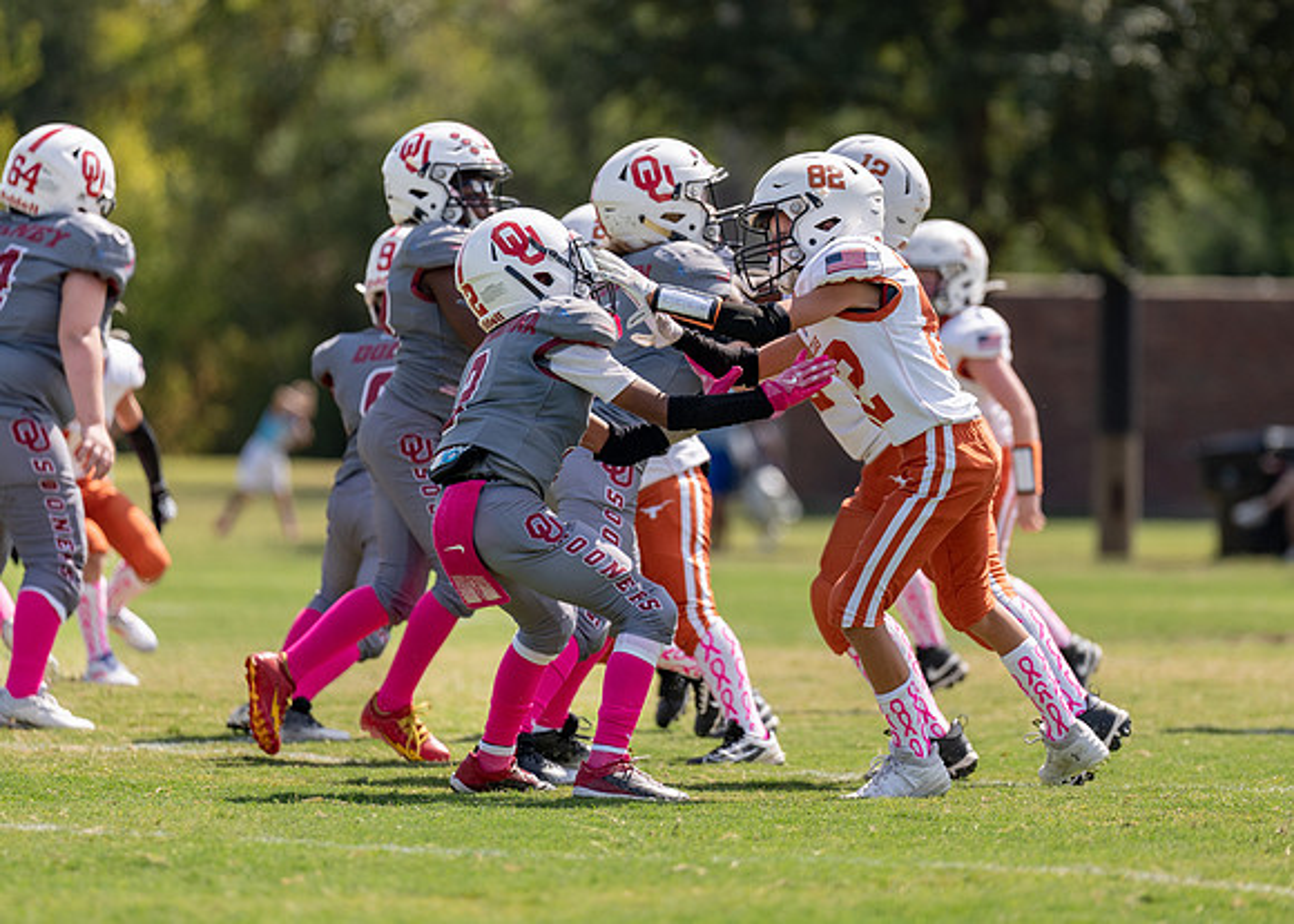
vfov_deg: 4.9
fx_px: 10799
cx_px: 704
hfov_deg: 6.9
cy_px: 380
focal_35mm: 294
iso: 125
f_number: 2.8
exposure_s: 1/2500
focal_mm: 200
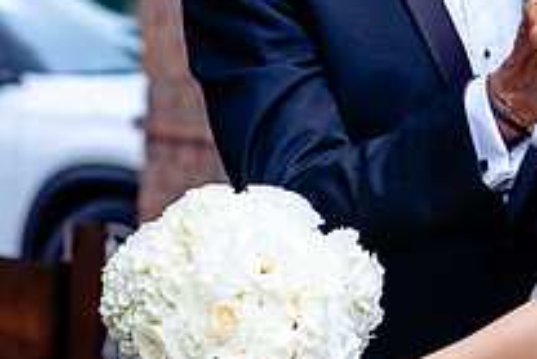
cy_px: -12
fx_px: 3538
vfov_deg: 5.8
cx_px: 622
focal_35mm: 237
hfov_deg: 8.6
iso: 640
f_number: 4
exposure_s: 1/800
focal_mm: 85
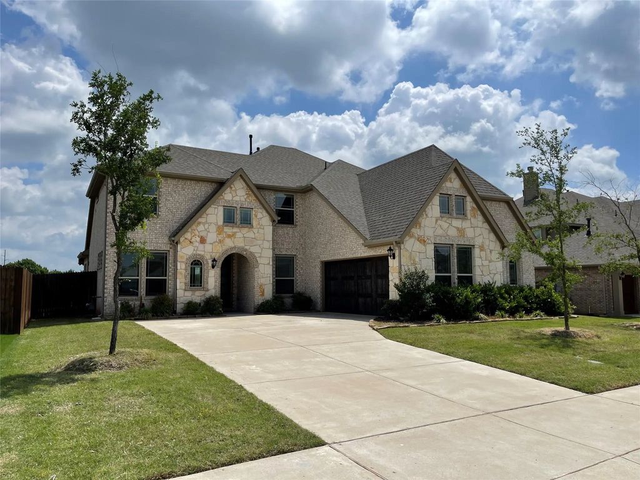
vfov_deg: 54.9
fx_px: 462
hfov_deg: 69.4
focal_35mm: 25
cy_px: 240
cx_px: 320
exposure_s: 1/7937
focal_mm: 5.1
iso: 32
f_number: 1.6
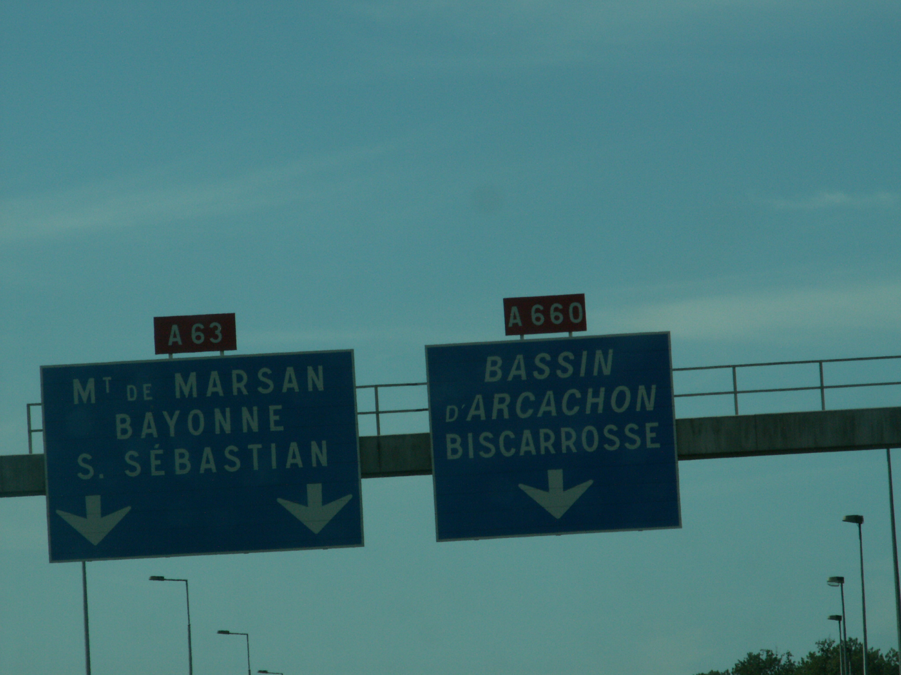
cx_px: 450
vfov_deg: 8.1
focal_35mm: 184
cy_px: 338
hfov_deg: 10.7
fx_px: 4789
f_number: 8
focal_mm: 30.06
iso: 50
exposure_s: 1/320
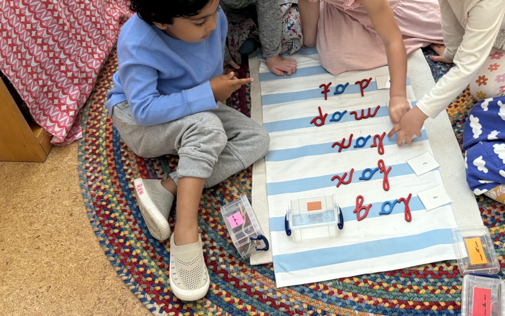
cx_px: 351
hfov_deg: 43.5
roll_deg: +2.5
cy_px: 86
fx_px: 619
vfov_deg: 28.3
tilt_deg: -43.4
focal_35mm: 45
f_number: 1.6
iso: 250
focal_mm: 5.96
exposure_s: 1/60
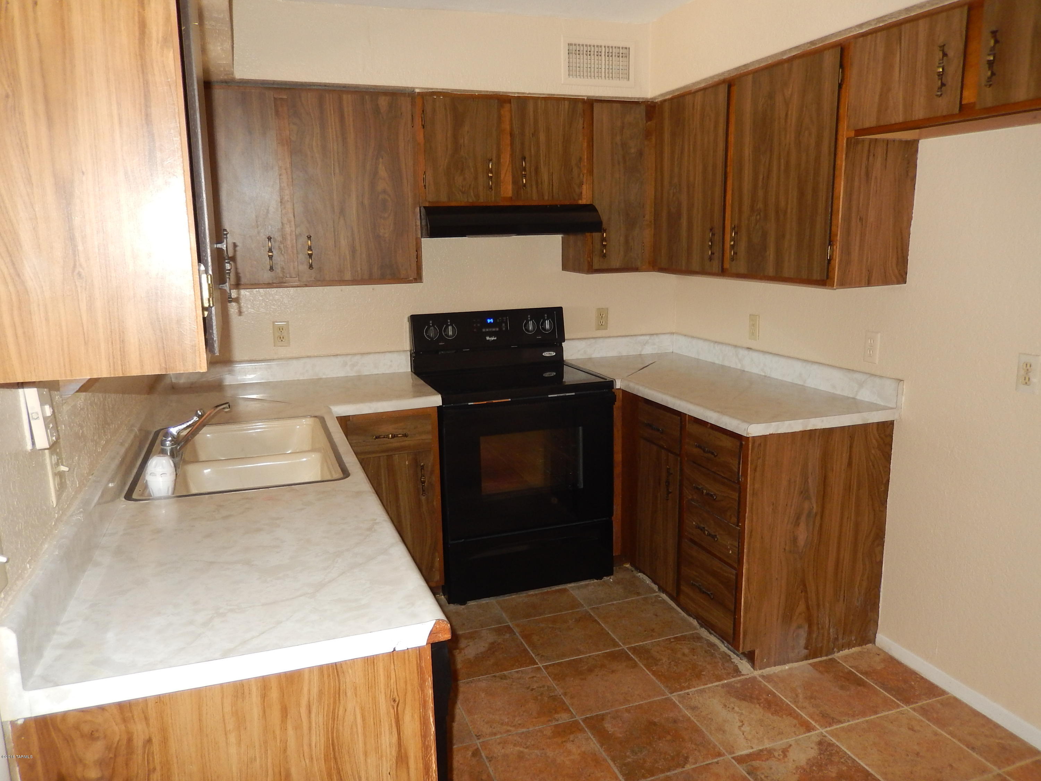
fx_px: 752
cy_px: 390
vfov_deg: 54.9
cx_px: 520
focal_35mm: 25
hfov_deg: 69.4
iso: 200
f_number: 3.4
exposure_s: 1/30
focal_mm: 4.5
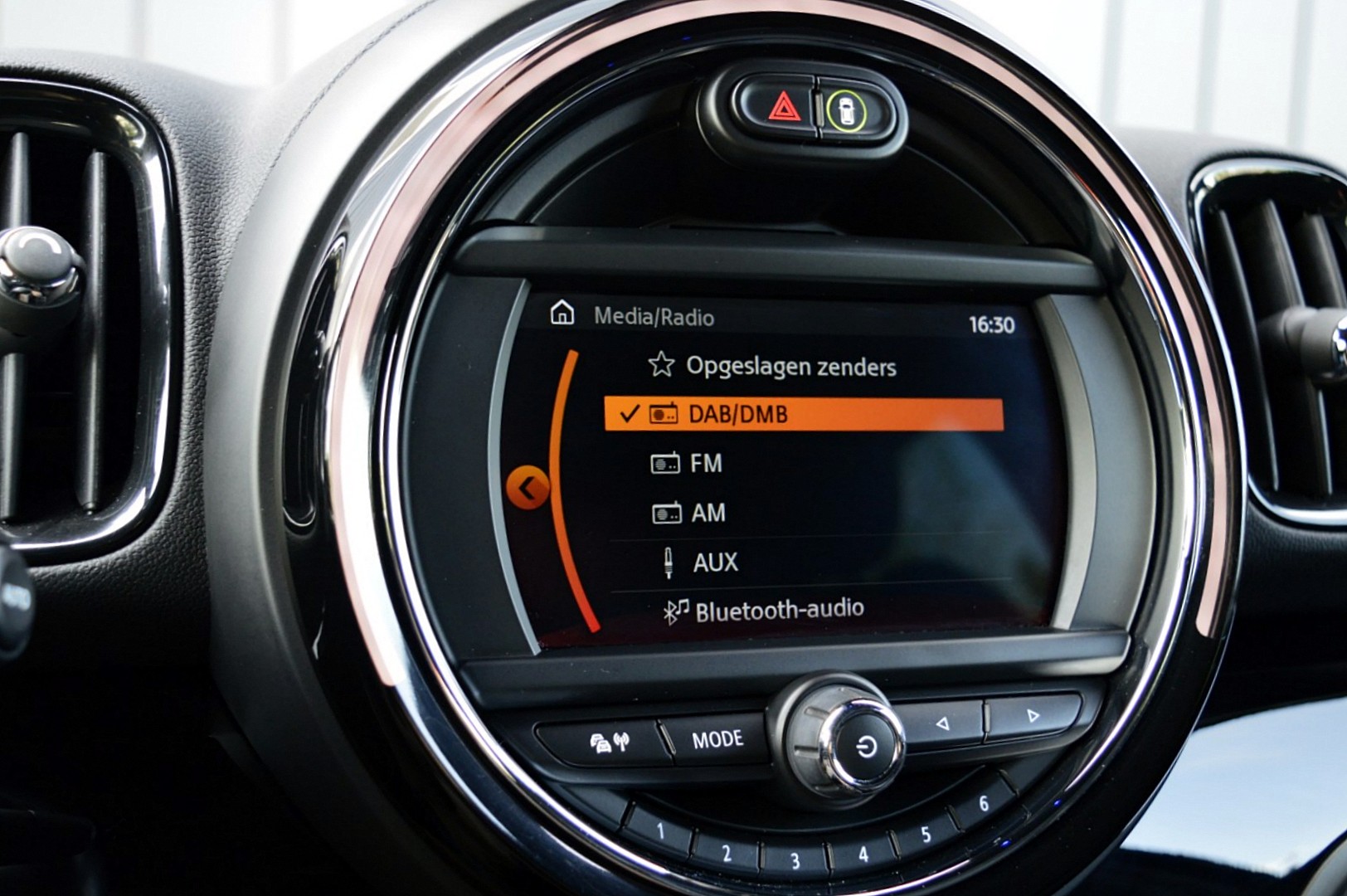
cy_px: 448
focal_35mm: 34
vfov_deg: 38.3
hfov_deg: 55.1
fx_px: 1290
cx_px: 674
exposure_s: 1/60
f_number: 4
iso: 800
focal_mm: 23
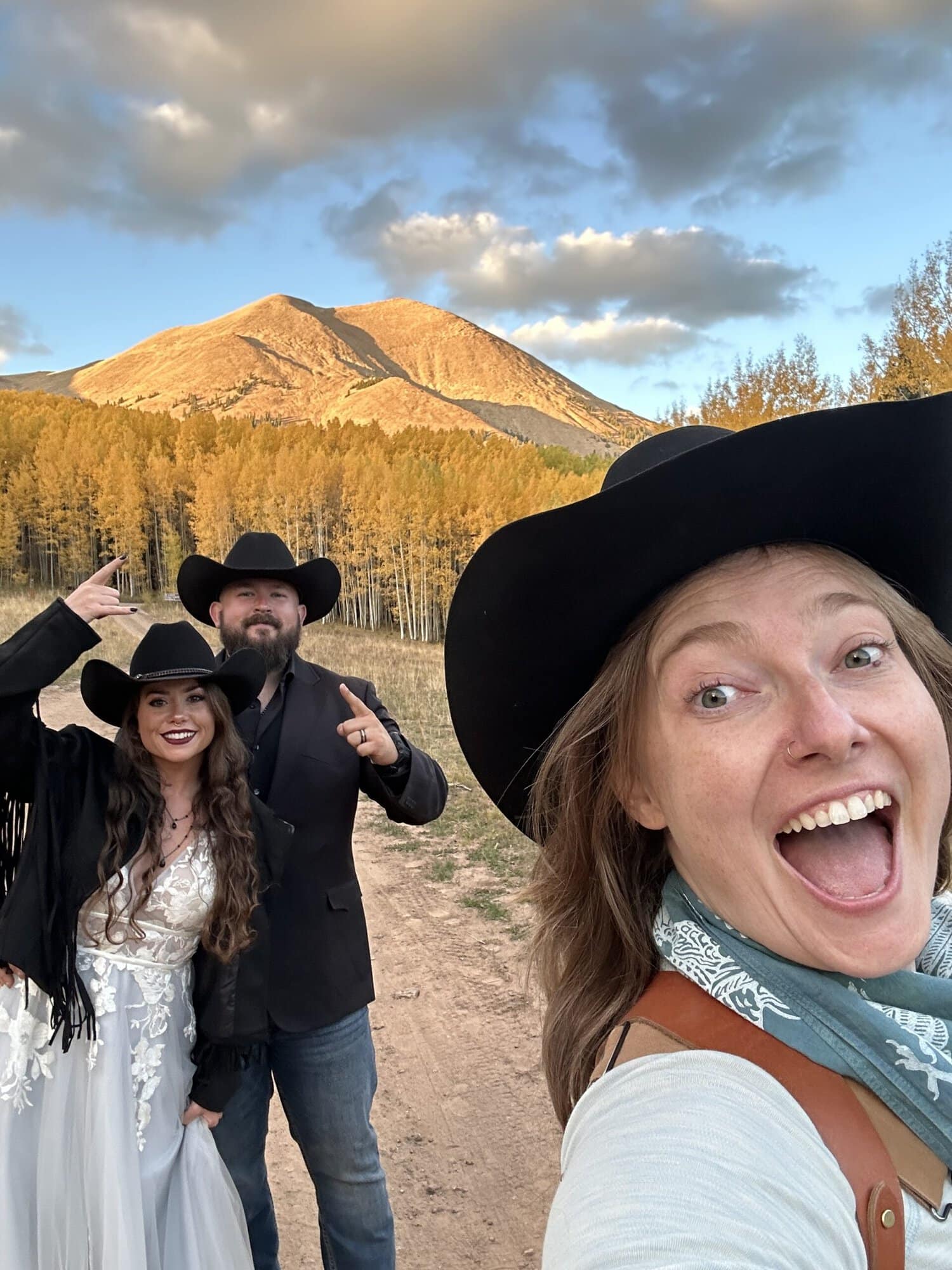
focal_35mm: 30
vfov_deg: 60.0
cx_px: 476
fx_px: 1100
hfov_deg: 46.8
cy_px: 635
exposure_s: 1/86
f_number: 1.9
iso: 80
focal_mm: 2.69
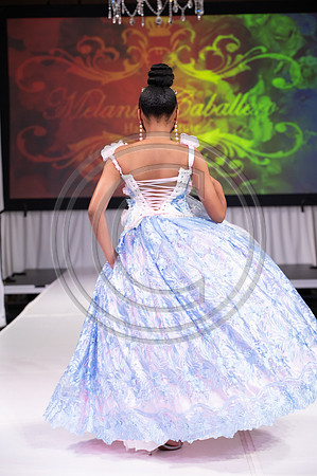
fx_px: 1218
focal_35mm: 92
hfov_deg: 14.8
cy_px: 238
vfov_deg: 22.2
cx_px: 158
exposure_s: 1/400
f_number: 5.6
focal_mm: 92
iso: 2000
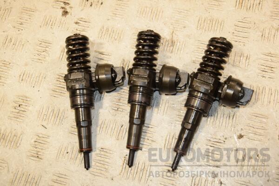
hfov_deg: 37.9
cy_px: 93
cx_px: 140
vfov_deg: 25.8
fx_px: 407
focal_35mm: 52
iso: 800
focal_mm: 35
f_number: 7.1
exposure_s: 1/200
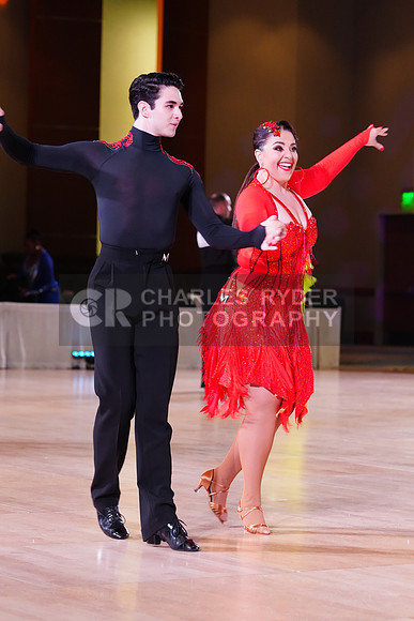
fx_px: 2000
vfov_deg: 17.6
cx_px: 207
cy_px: 310
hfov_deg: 11.8
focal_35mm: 116
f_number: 5
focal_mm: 116
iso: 3200
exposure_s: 1/200
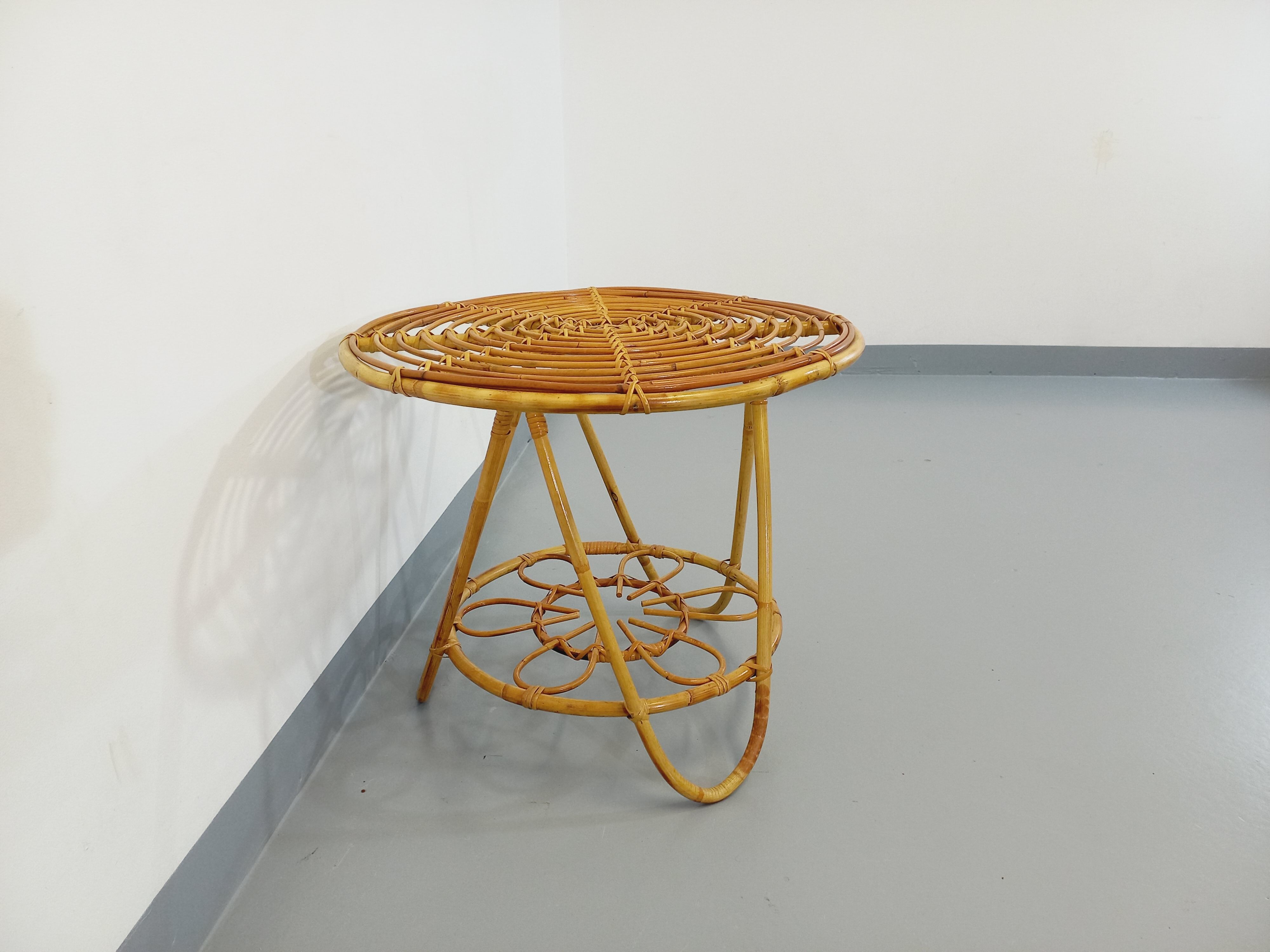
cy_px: 476
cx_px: 635
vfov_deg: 54.9
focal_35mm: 25
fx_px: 917
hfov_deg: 69.4
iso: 160
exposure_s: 1/49
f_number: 1.8
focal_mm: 4.65
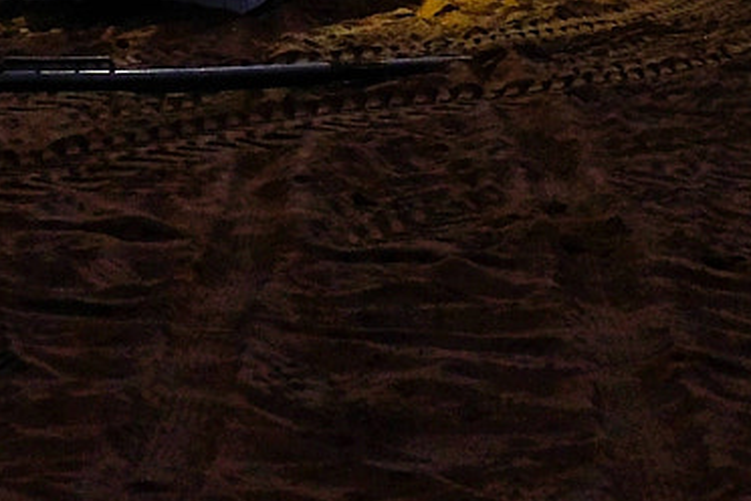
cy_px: -459
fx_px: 2420
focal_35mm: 116
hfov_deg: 17.5
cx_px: 141
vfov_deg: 10.9
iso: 1250
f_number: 2
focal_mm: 18
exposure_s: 1/8
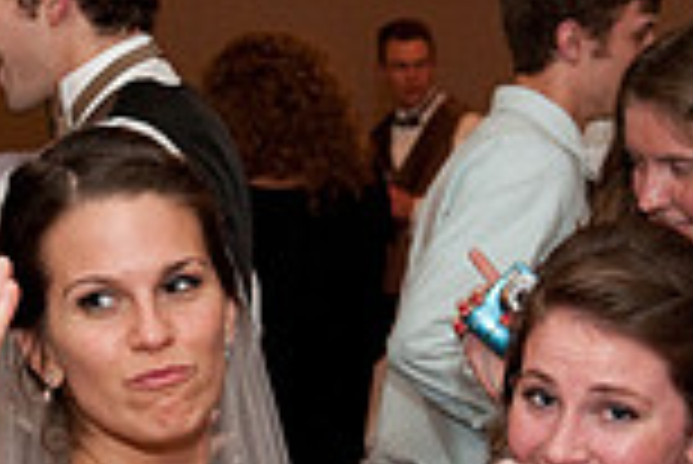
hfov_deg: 14.2
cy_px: 437
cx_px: 50
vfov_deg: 9.6
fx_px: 2755
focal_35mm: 143
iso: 2500
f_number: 5
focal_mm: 38
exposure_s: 1/60
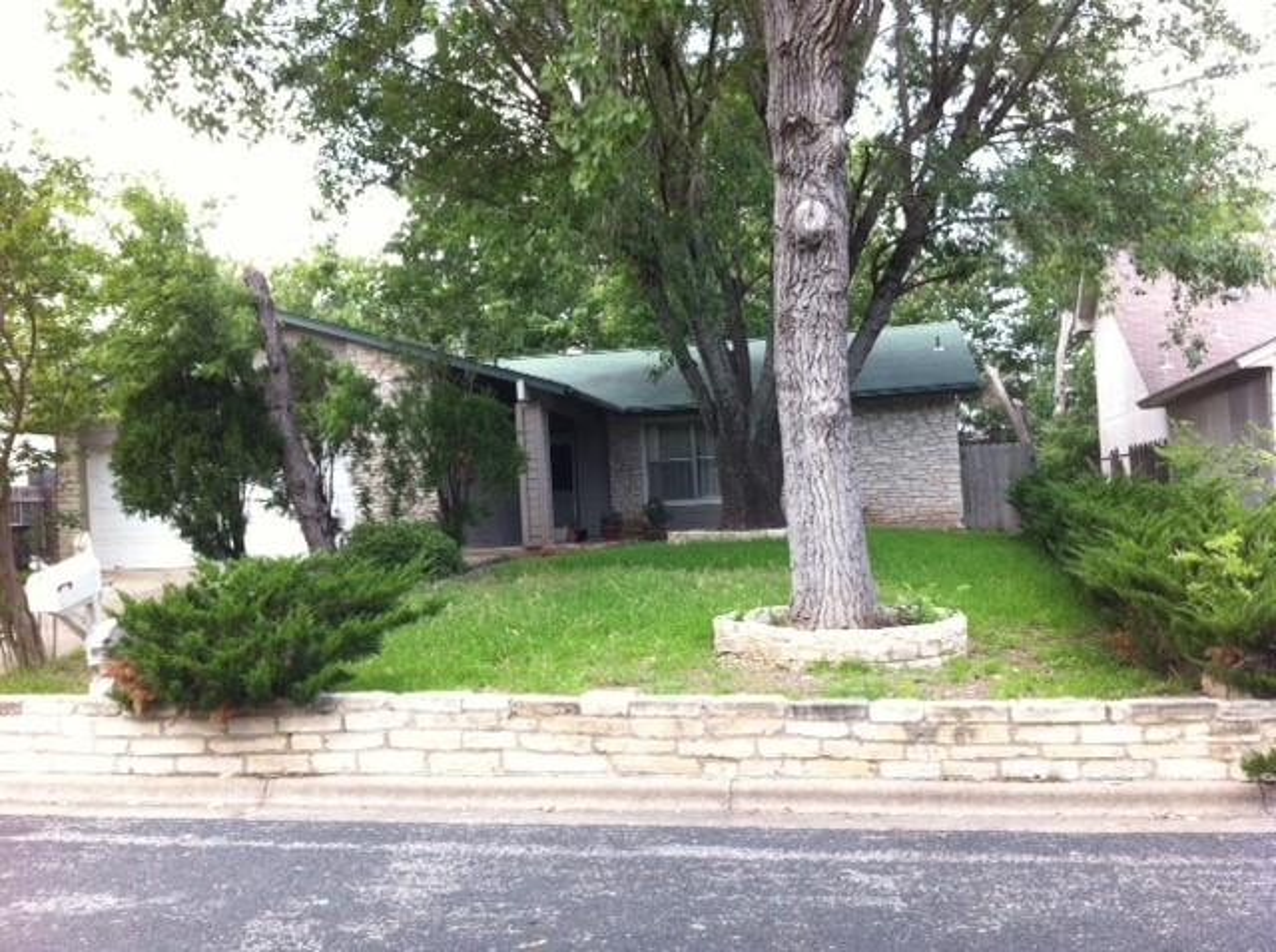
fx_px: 1288
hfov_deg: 52.7
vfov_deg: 40.6
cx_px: 638
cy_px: 476
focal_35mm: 35
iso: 80
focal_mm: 3.85
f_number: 2.8
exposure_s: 1/120
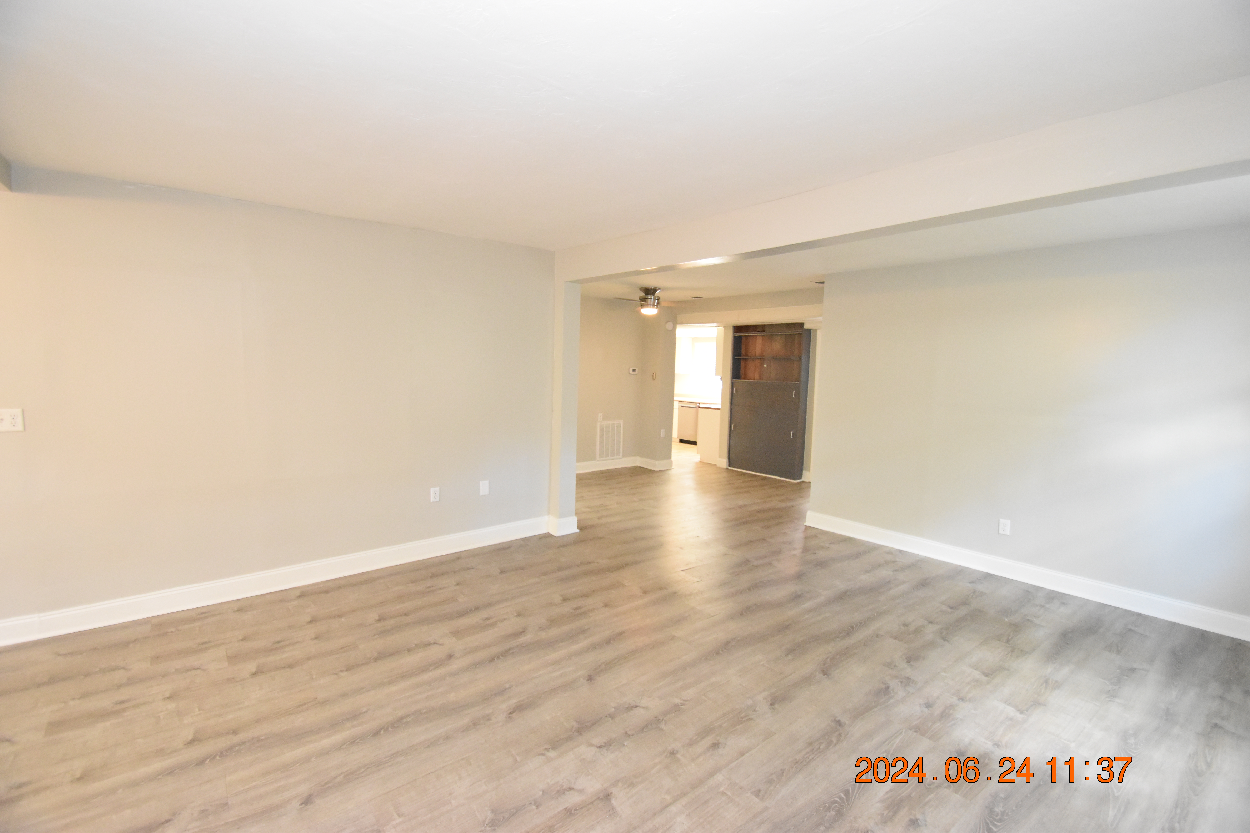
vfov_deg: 77.3
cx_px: 625
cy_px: 416
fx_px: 521
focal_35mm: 15
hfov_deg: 100.4
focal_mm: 10
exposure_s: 1/60
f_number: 3.5
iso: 3600
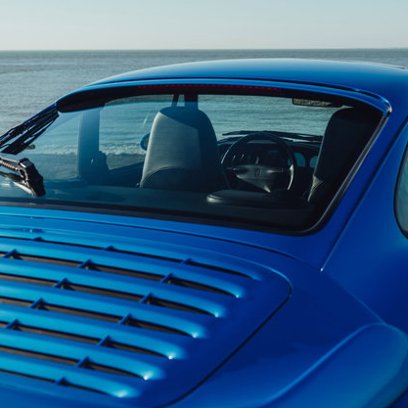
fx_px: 667
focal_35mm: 50
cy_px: 205
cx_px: 294
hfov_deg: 33.5
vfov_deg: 34.0
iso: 100
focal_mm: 32
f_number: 5.6
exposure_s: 1/125
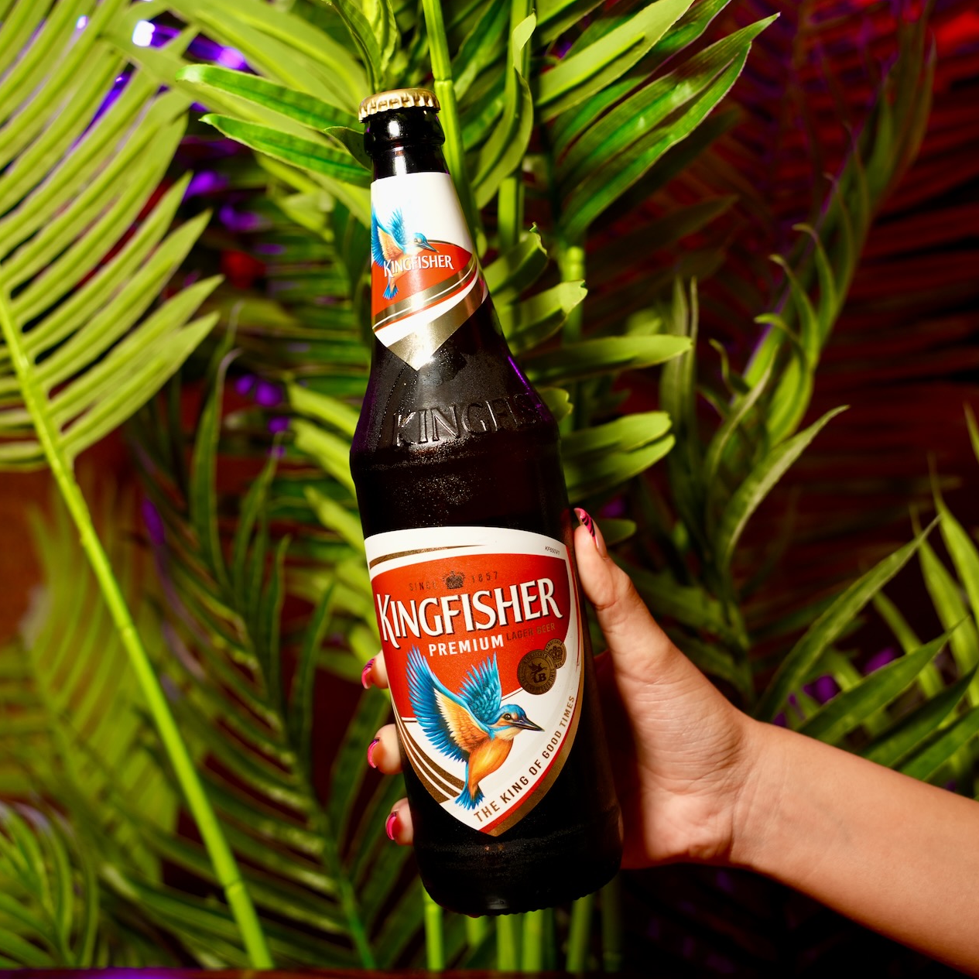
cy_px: 490
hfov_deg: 34.7
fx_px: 1568
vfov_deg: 34.7
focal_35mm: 49
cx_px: 535
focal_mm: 38
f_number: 3.2
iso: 640
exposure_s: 1/40
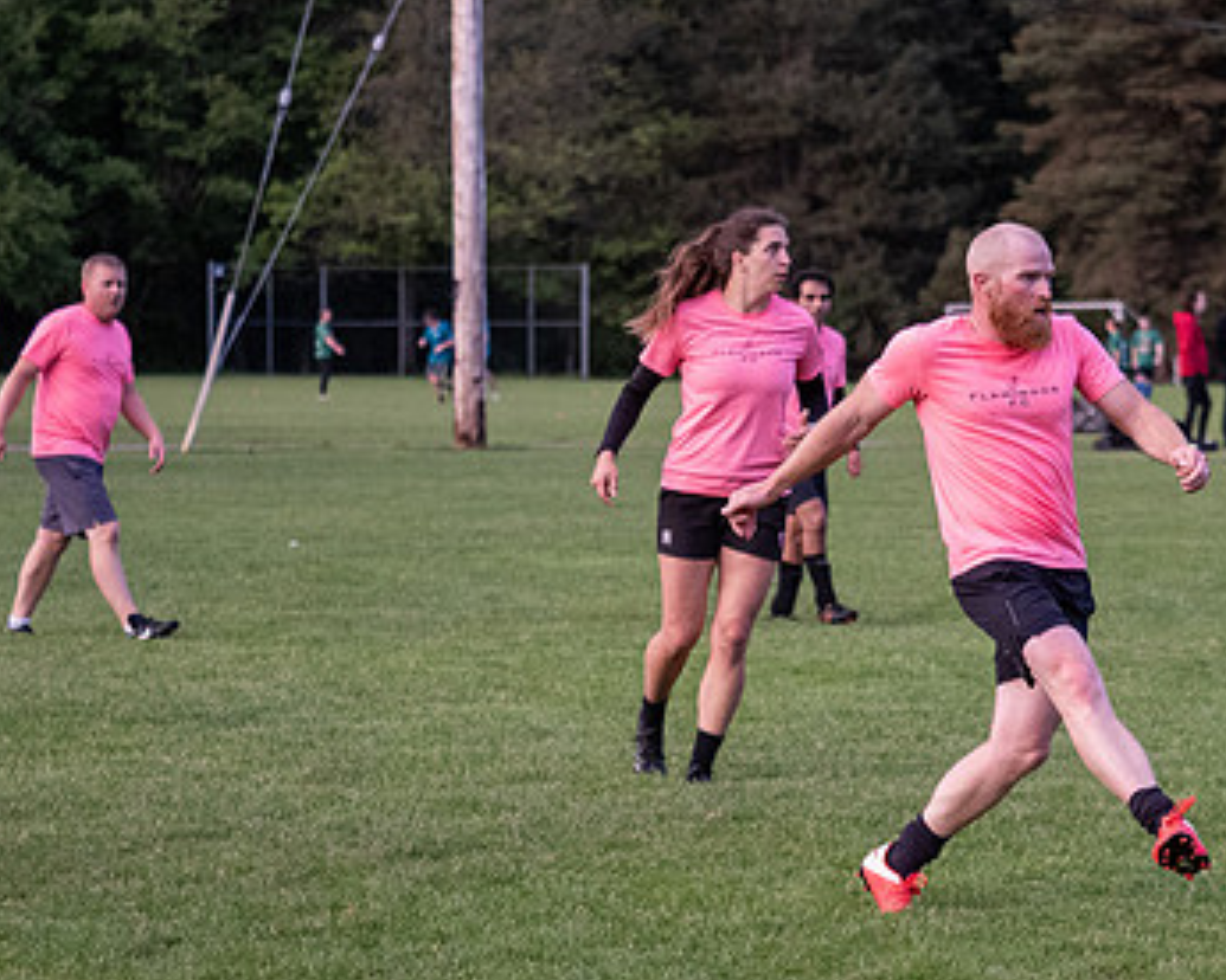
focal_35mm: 187
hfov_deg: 10.3
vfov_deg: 8.3
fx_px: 6785
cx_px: 867
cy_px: 644
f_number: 2.8
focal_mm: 57
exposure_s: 1/1000
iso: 2000
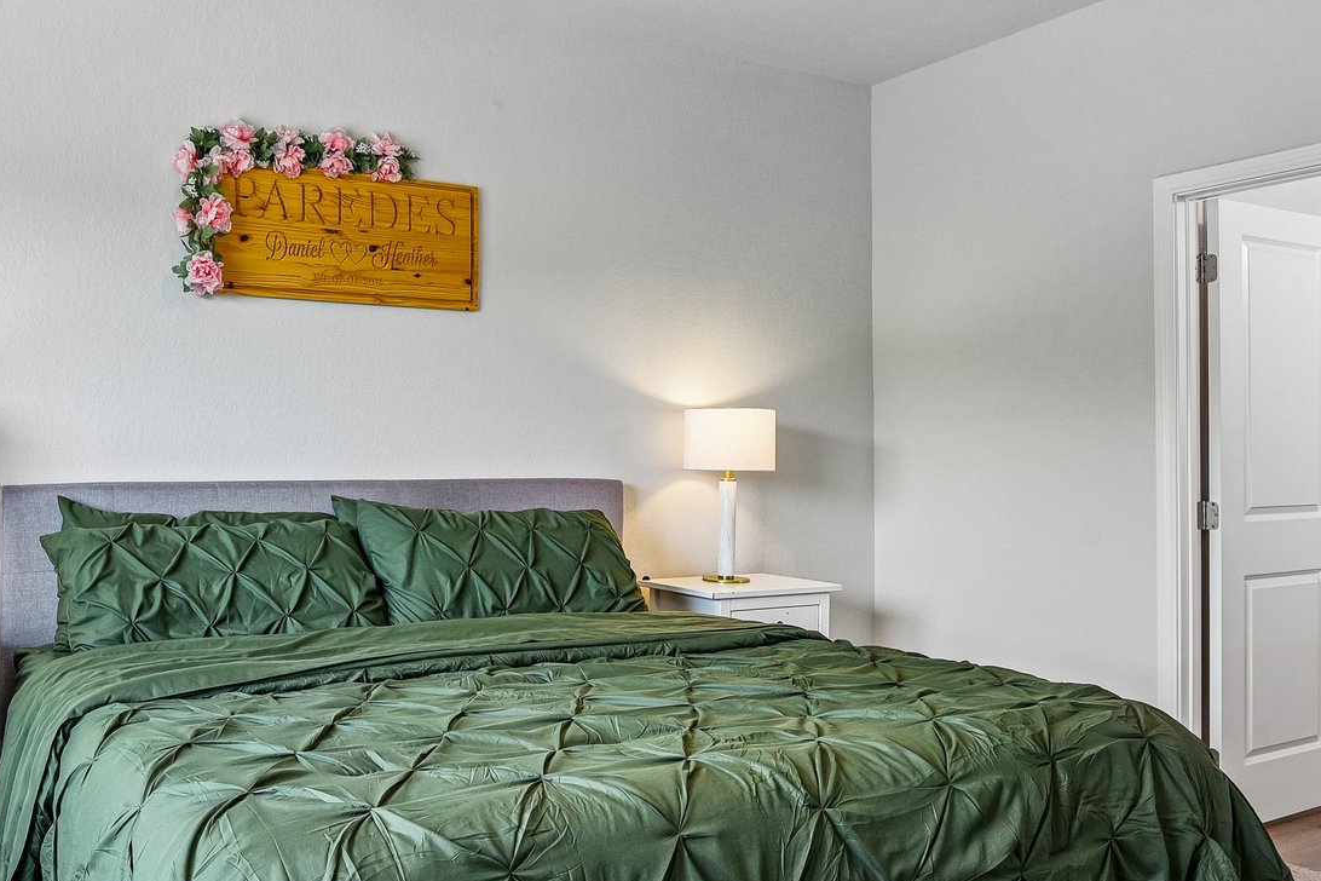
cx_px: 469
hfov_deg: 60.8
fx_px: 1101
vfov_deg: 43.6
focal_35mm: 30
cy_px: 467
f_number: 8
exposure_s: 1/15
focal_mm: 16
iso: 1100
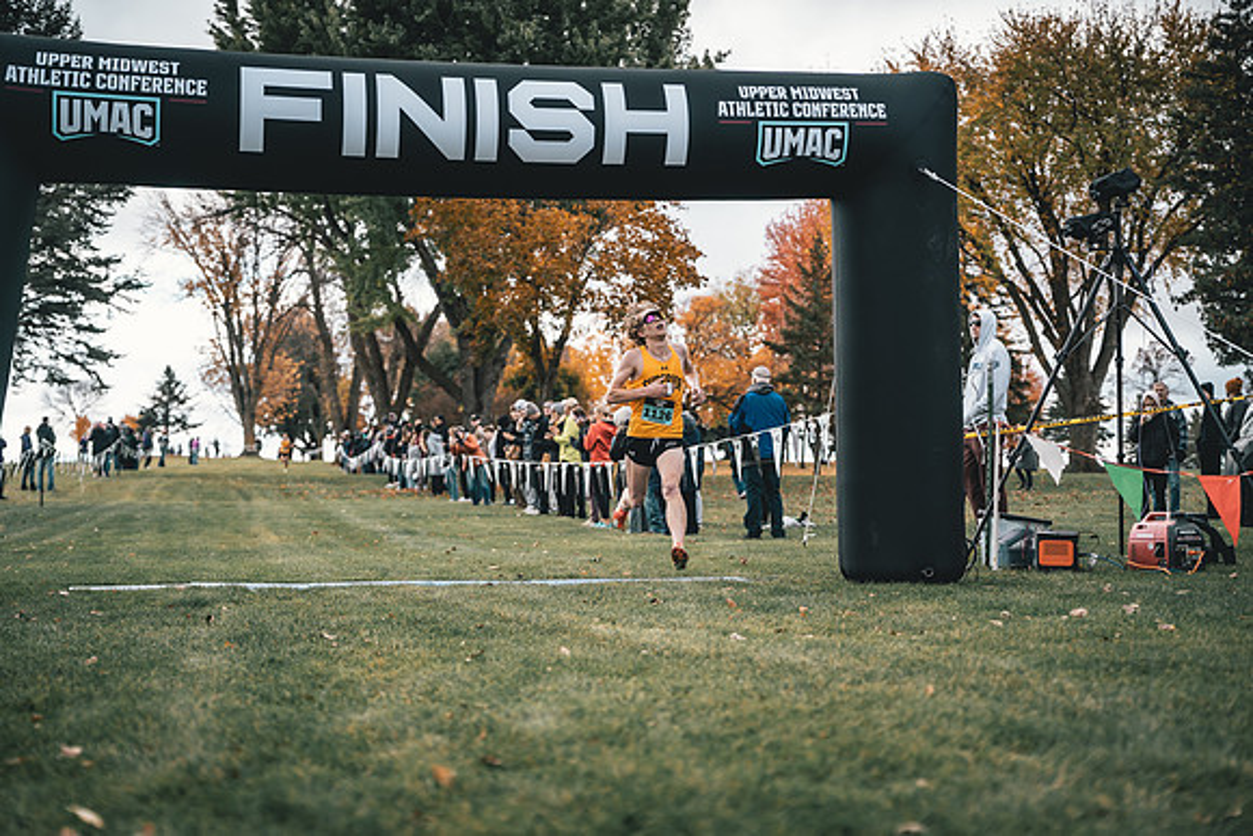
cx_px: 626
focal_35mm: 51
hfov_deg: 38.8
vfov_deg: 26.5
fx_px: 1777
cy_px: 418
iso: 200
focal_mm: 50
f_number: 2
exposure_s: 1/3200
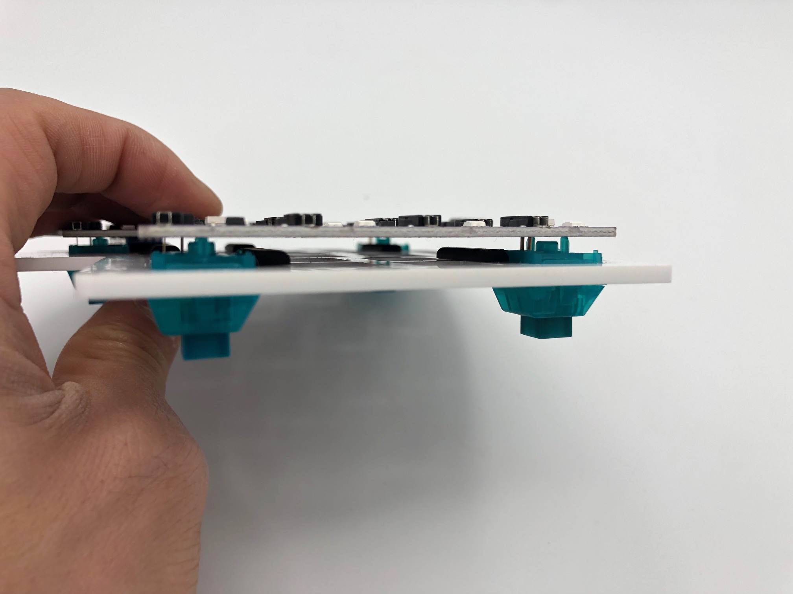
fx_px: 641
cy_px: 297
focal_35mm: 28
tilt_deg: -48.5
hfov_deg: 63.4
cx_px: 396
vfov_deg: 49.7
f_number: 1.8
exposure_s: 1/571
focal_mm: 4
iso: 20
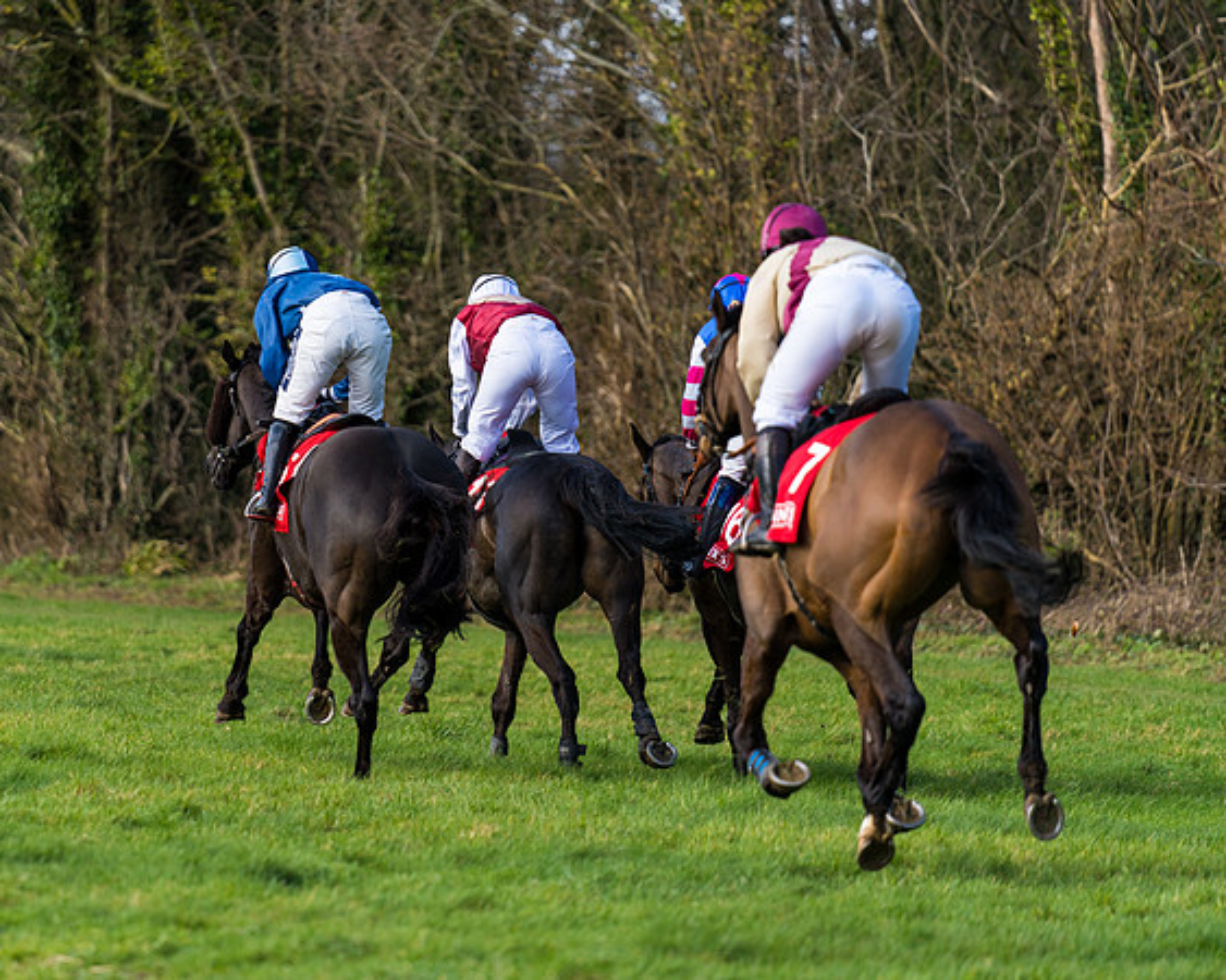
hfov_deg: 6.9
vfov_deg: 5.5
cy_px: 391
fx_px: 10234
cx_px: 352
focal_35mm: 282
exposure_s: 1/2000
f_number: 2.8
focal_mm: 200
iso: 200
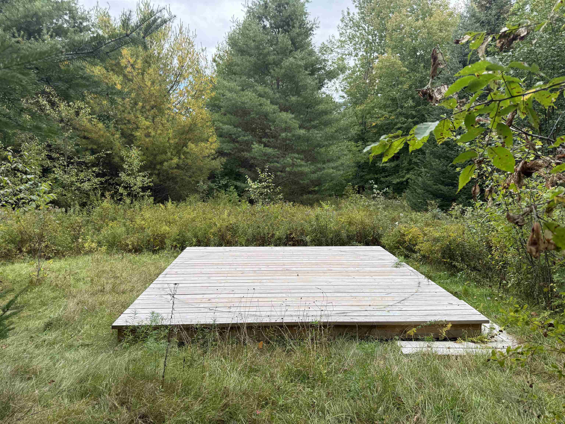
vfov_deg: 56.8
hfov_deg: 71.6
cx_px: 282
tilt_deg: -4.9
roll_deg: +0.0
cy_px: 212
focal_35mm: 24
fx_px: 392
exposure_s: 1/683
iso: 80
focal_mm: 6.76
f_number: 1.78
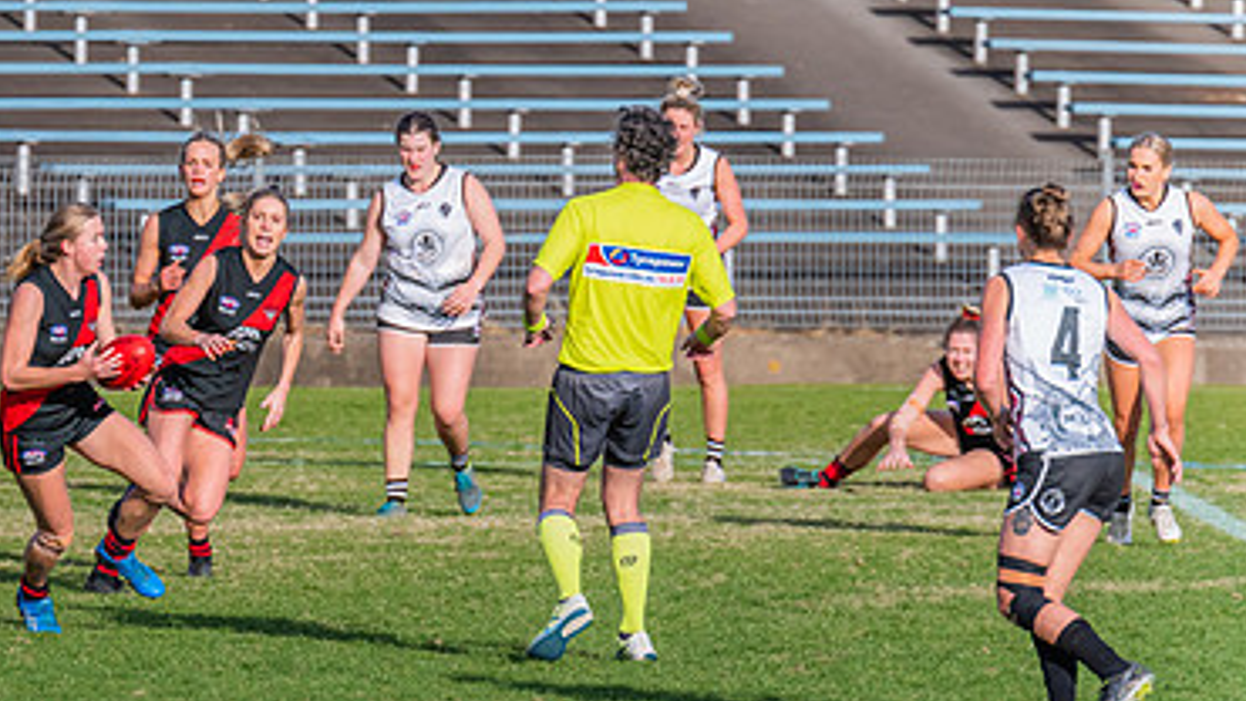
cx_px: 194
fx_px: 25007
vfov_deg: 1.6
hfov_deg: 2.9
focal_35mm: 757
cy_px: 467
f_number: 9
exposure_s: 1/1250
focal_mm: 420
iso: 800
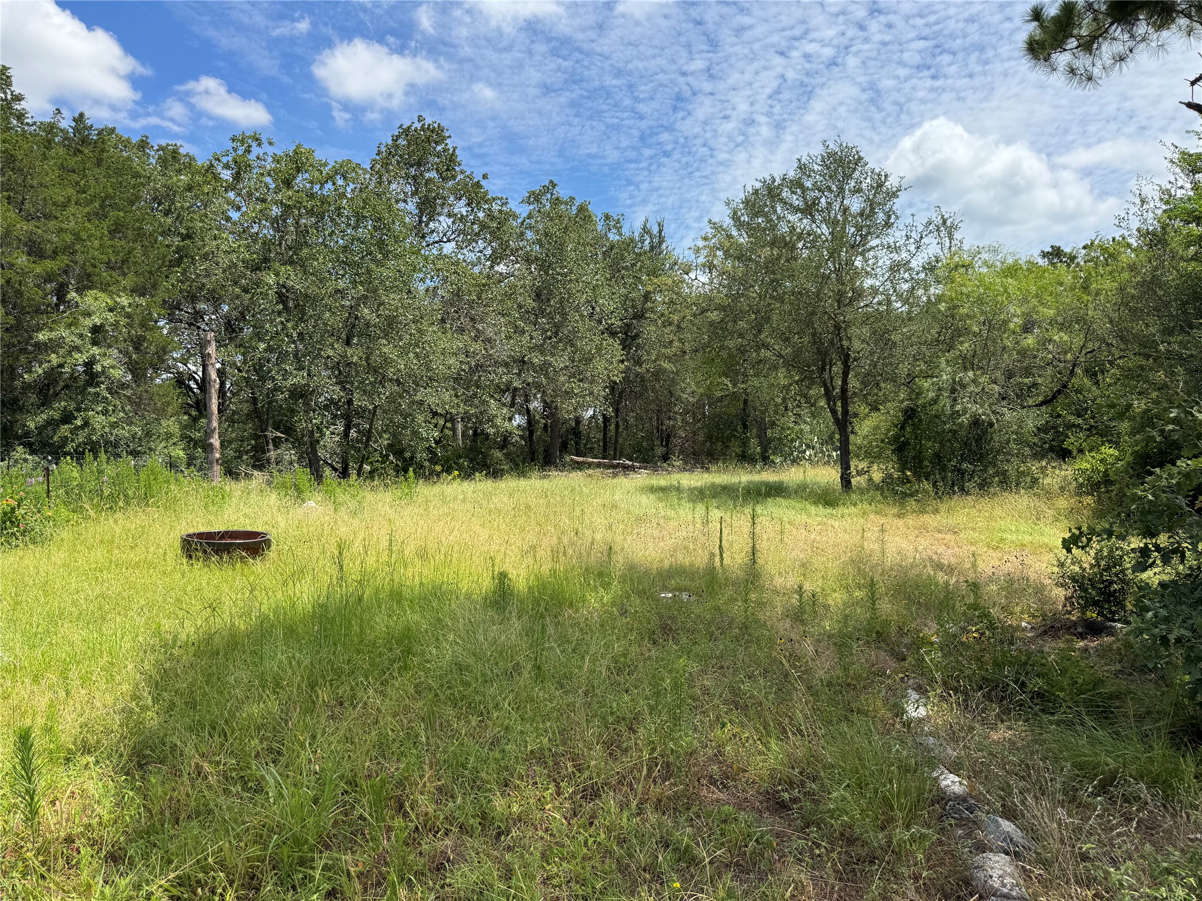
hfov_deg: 71.6
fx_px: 833
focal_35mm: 24
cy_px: 450
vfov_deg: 56.8
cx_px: 601
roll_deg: +0.9
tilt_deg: -0.8
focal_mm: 6.76
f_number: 1.78
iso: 80
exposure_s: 1/3413
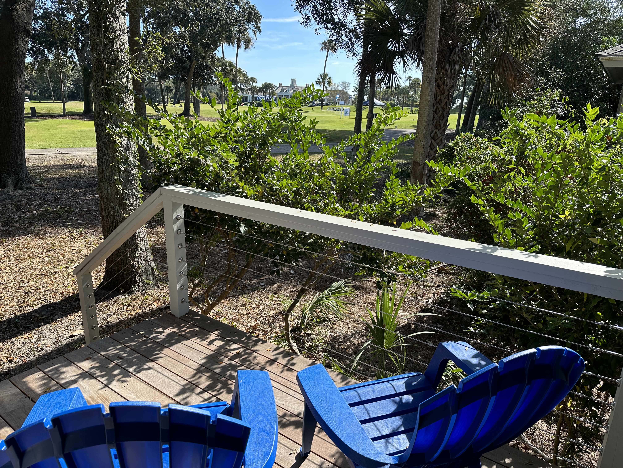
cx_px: 312
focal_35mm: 24
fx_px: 432
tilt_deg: -16.5
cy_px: 234
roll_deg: -2.3
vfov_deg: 56.8
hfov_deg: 71.6
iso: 80
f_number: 1.78
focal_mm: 6.86
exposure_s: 1/1562
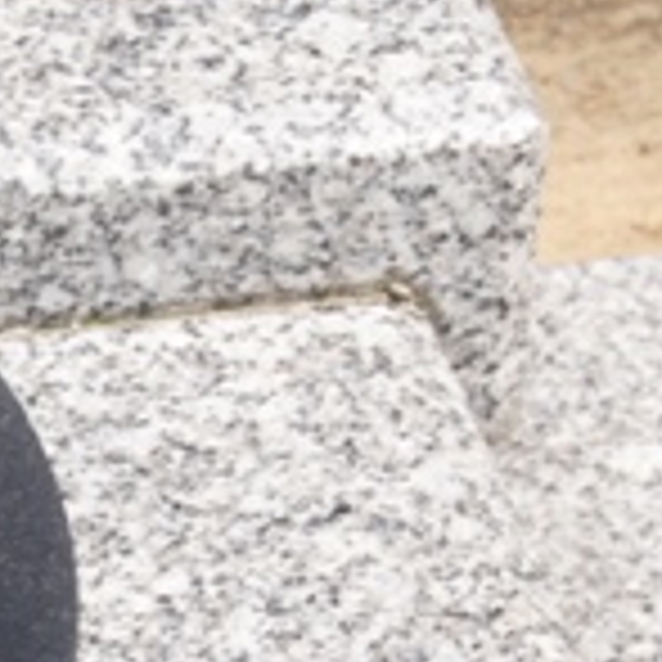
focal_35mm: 306
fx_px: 6618
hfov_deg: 5.7
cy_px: 685
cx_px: -203
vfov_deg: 5.7
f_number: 14
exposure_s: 1/160
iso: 200
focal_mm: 55
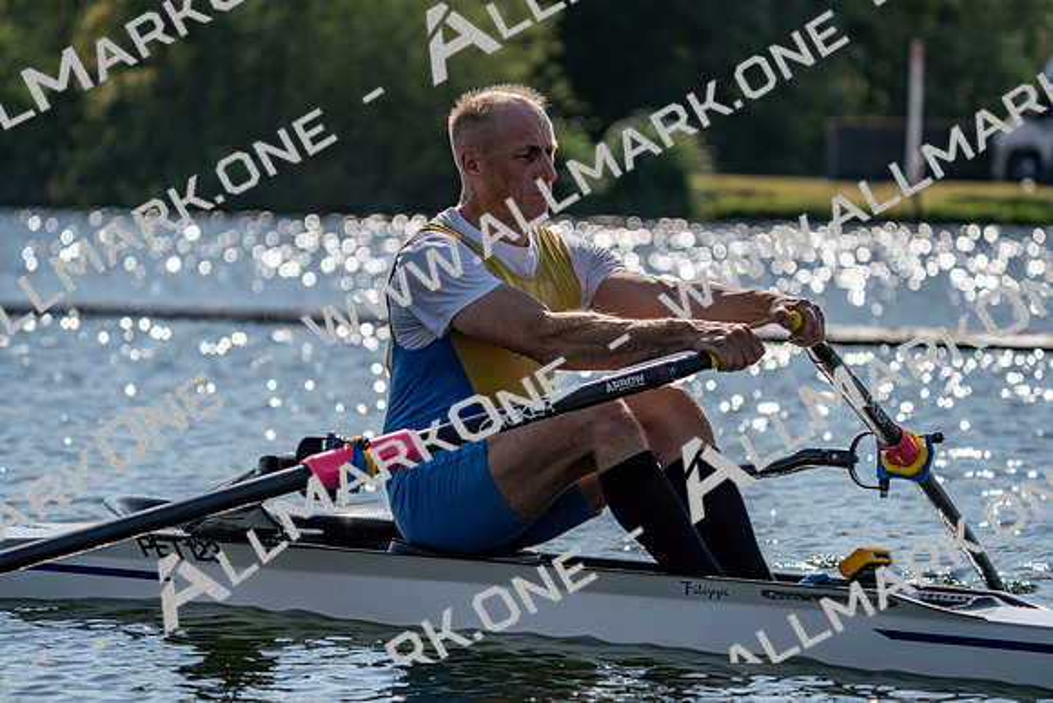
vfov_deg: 6.9
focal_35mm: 200
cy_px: 352
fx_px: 5851
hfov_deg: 10.3
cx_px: 526
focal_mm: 200
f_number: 5.6
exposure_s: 1/1600
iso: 100
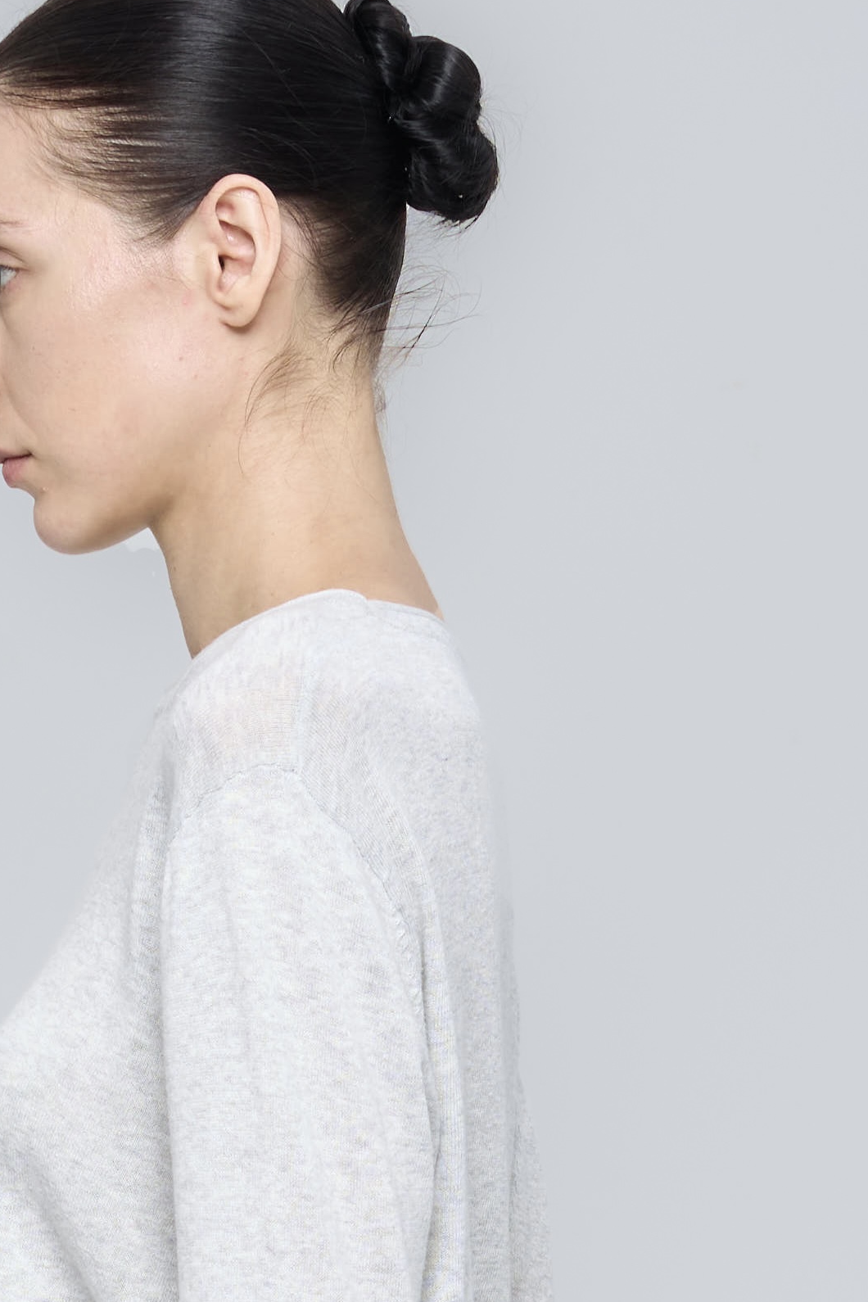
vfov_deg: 6.4
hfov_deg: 4.3
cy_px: 2161
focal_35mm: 318
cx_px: 106
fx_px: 11500
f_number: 8
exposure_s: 1/125
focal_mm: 85
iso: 200
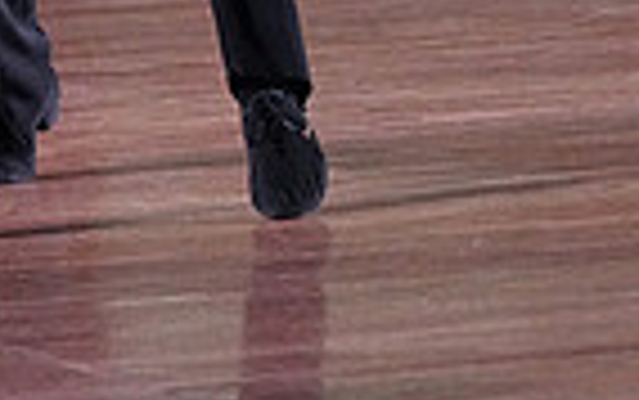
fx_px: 9307
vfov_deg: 2.5
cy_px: -429
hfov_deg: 3.9
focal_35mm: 534
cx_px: -212
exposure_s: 1/400
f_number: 5.6
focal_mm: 128
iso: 8000
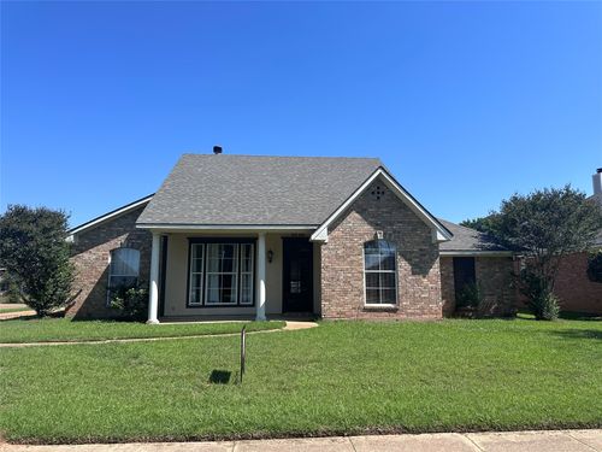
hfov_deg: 71.6
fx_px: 417
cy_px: 226
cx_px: 301
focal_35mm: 24
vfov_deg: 56.8
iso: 80
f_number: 1.78
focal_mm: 6.86
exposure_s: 1/3717
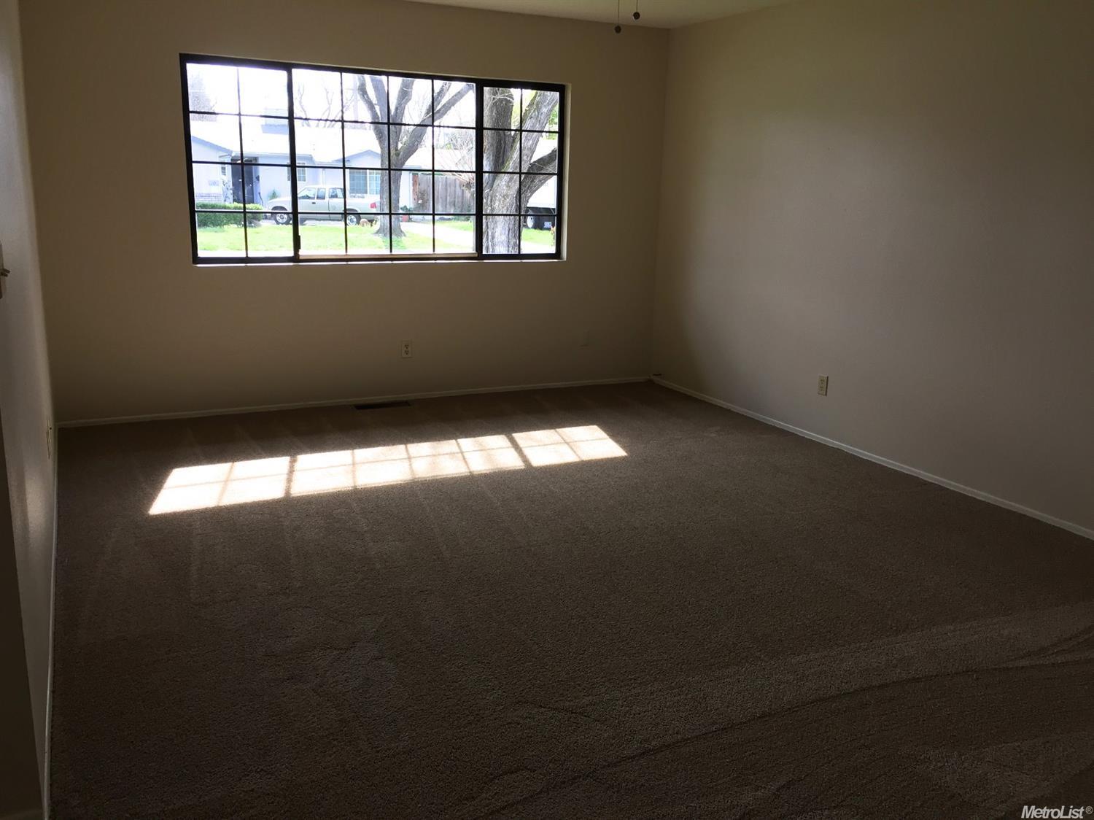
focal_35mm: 29
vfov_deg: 48.2
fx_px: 916
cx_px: 547
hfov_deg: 61.7
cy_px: 410
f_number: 2.2
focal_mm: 4.15
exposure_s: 1/120
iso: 50
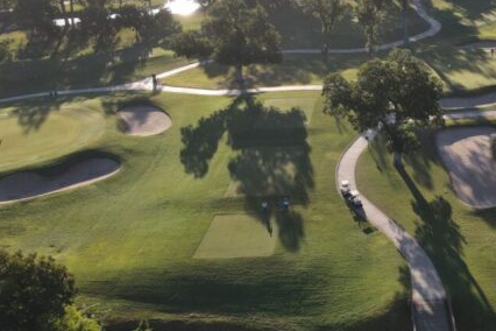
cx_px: 442
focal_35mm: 60
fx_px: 827
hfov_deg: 31.9
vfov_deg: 22.6
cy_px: 172
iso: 100
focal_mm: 4.5
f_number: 2.8
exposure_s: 1/400
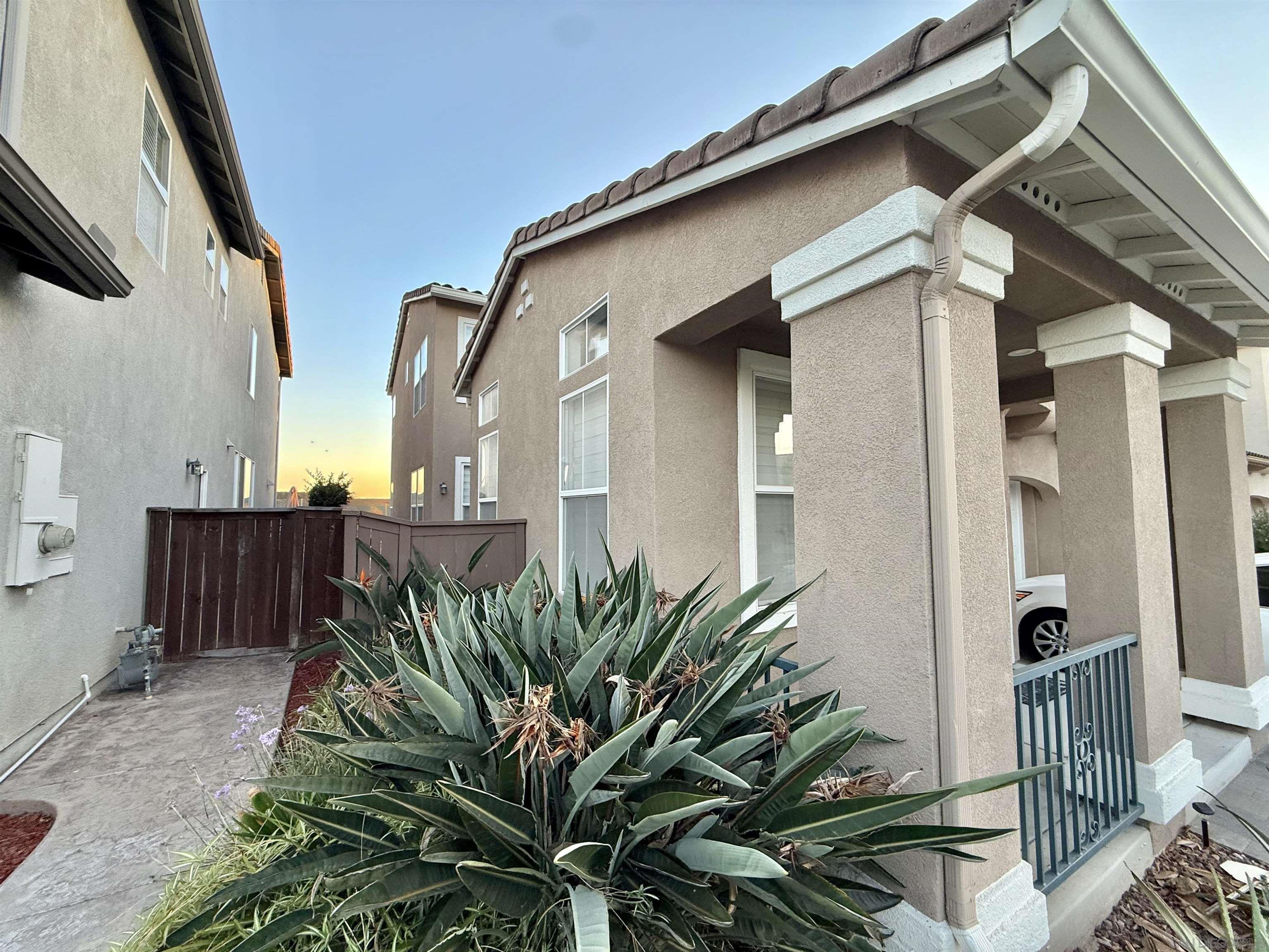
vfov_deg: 85.7
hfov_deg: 102.1
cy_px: 476
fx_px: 513
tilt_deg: +6.1
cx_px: 634
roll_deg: -0.3
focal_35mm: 14
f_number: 2.2
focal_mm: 2.22
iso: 100
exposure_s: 1/99
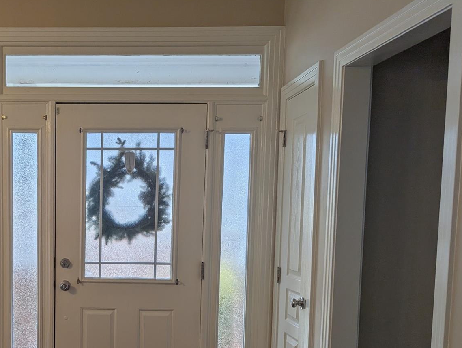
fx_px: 575
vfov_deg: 33.0
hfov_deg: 41.7
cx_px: 85
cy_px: 261
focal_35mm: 43
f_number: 1.68
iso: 18
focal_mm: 6.9
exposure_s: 1/256
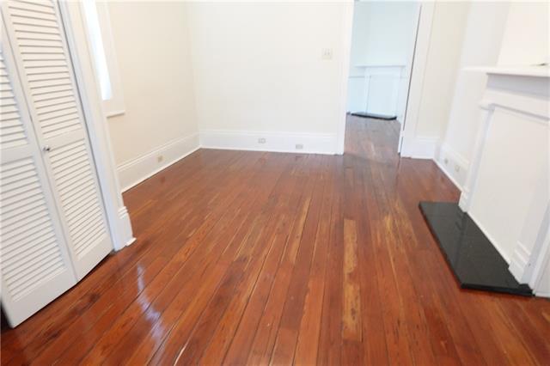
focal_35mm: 20
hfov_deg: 84.0
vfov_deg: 61.9
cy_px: 183
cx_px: 275
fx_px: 305
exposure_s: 1/80
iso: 1250
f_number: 2
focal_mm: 7.6
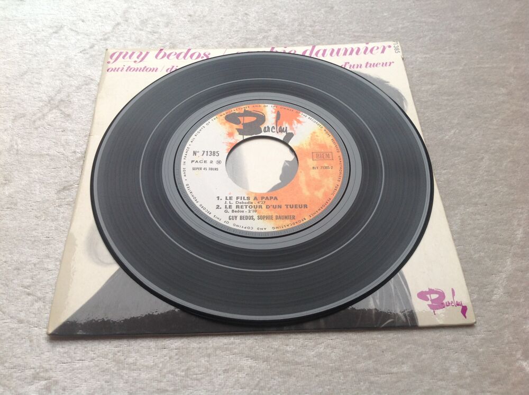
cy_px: 198
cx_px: 264
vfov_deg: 40.6
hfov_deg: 52.7
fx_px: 534
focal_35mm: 35
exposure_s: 1/20
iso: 50
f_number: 2.4
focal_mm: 4.28
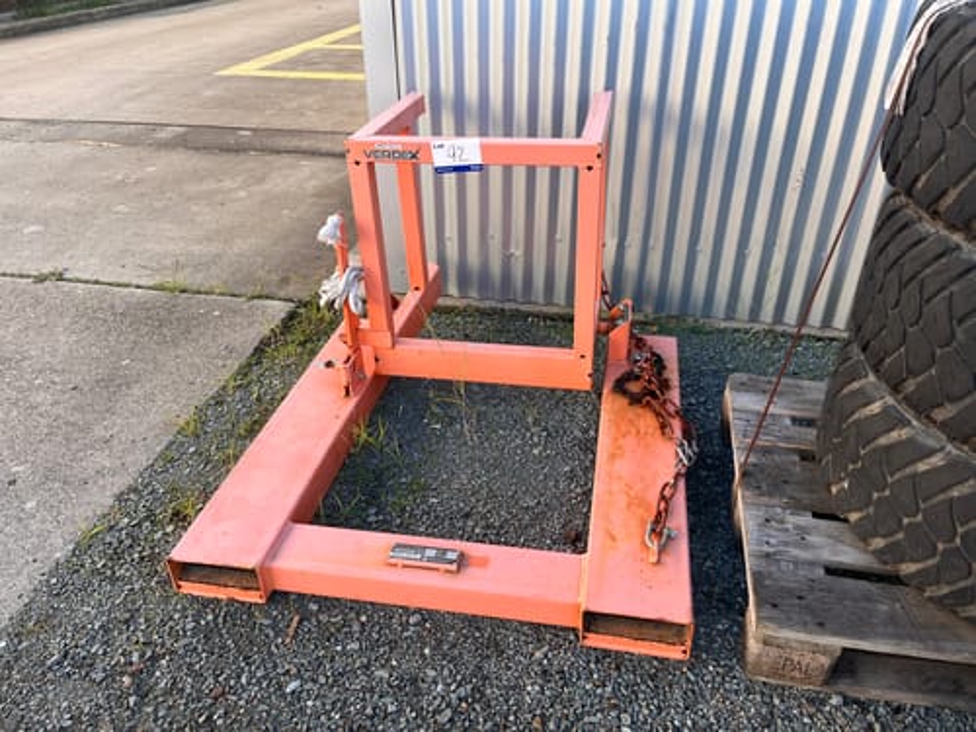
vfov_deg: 53.1
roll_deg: +0.8
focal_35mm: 26
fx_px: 733
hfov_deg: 67.3
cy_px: 366
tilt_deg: -30.0
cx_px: 488
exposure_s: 1/355
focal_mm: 5.1
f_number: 1.6
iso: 50
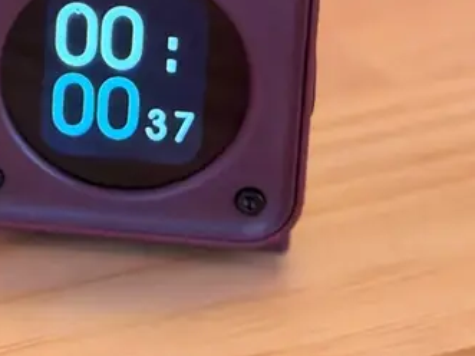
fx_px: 2387
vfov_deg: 8.4
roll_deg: -1.0
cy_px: -149
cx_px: -179
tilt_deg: -21.1
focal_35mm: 174
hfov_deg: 11.0
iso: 640
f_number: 1.78
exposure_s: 1/30
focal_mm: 6.76
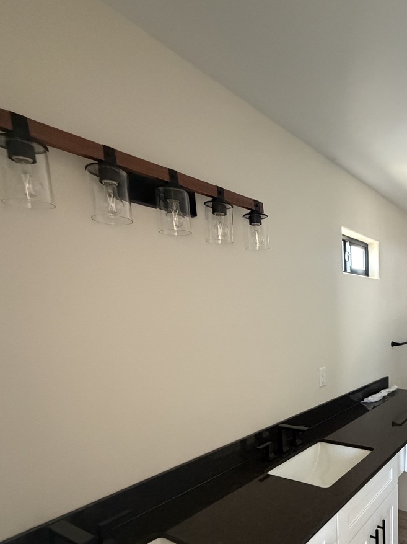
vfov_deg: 71.6
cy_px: 367
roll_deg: +1.5
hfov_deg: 54.5
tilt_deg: -7.2
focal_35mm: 23
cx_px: 330
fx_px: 361
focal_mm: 2.22
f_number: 2.2
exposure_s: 1/60
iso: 800
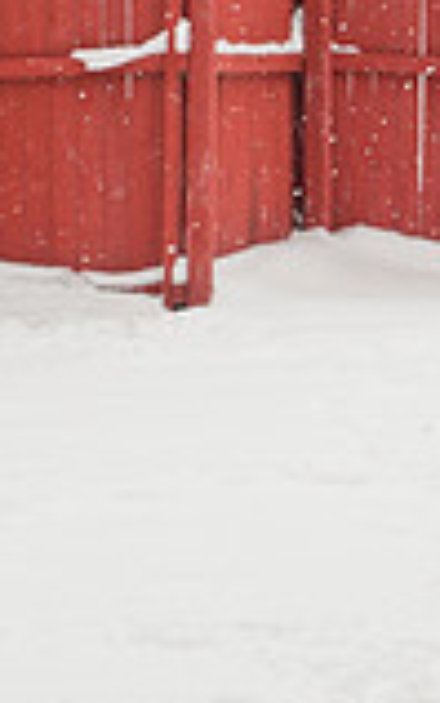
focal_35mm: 217
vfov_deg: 9.7
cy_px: 418
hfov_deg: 6.0
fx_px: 4156
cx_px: 478
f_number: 5.6
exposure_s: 1/500
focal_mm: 50
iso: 200
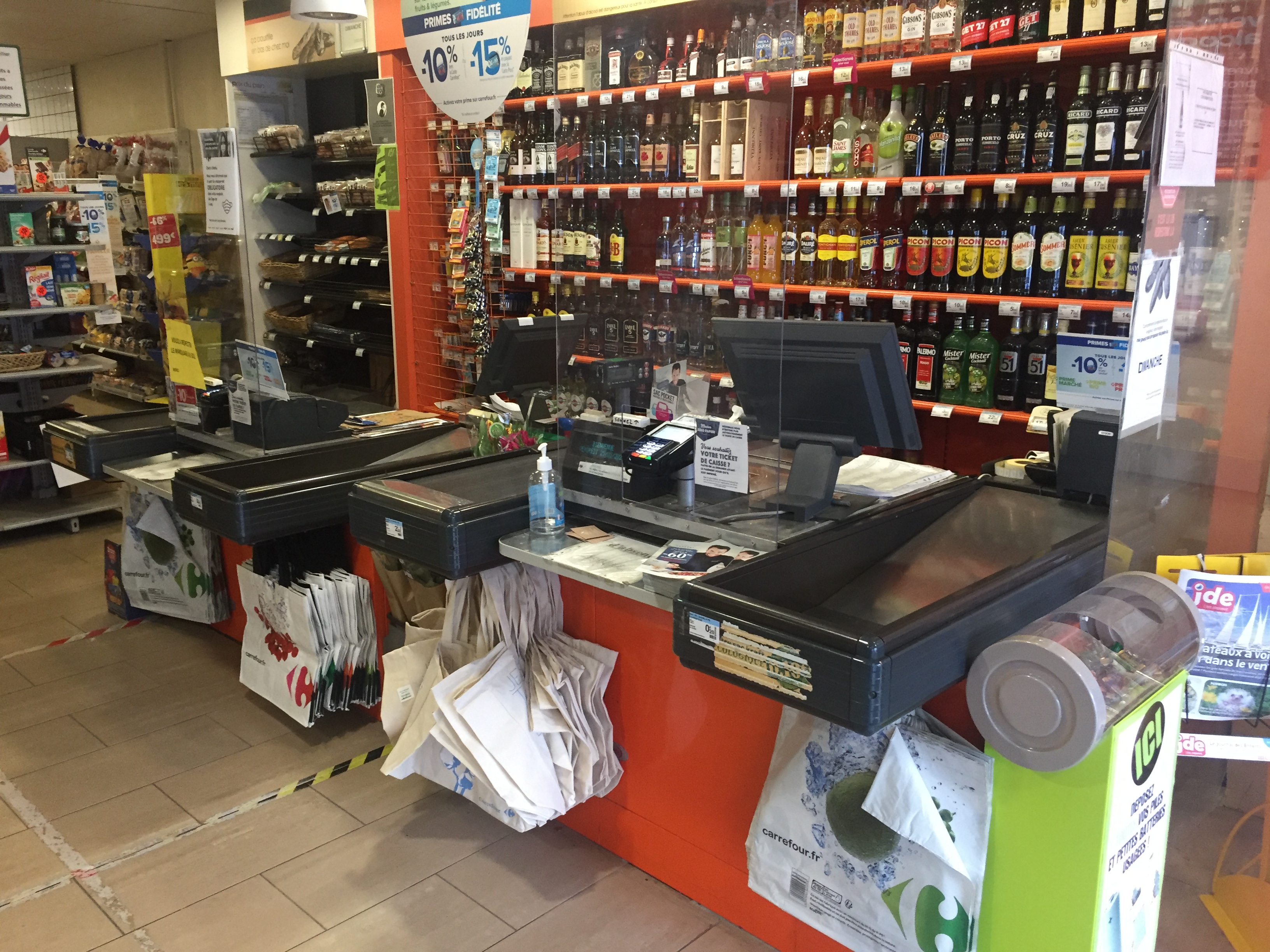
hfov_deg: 61.7
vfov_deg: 48.2
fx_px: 1064
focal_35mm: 29
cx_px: 635
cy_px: 476
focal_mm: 4.15
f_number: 2.2
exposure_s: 1/33
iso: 200
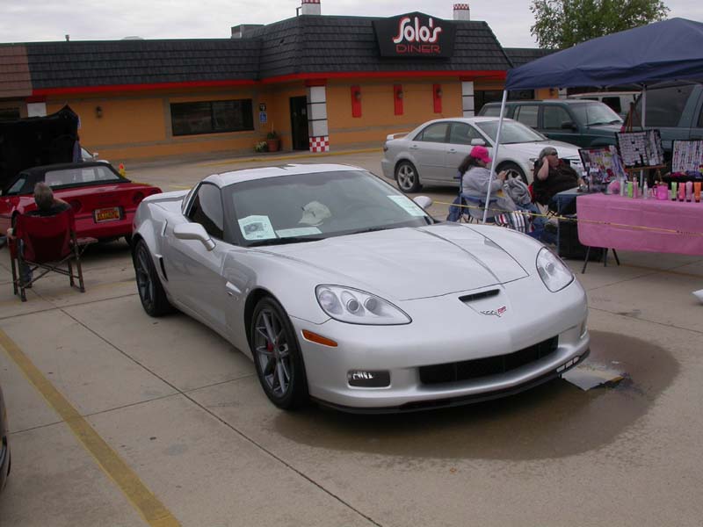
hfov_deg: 49.0
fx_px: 772
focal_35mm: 38
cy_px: 264
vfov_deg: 37.7
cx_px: 352
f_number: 6.7
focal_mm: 7.85
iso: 100
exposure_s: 1/320
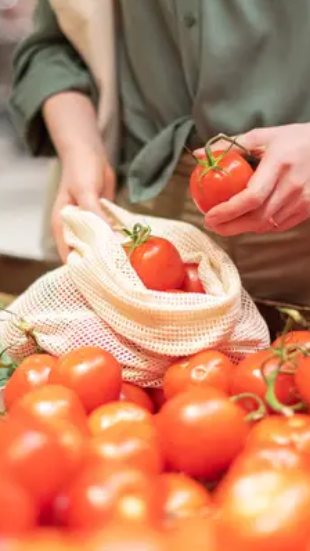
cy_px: 276
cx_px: 134
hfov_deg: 15.3
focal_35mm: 79
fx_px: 1154
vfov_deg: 26.8
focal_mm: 50
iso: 80
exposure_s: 1/250
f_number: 1.4
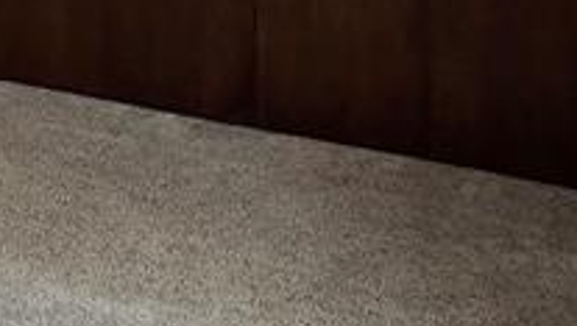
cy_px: -326
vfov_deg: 14.4
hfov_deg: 27.5
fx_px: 1072
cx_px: -61
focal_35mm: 70
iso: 250
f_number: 2.2
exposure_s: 1/60
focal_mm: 2.2
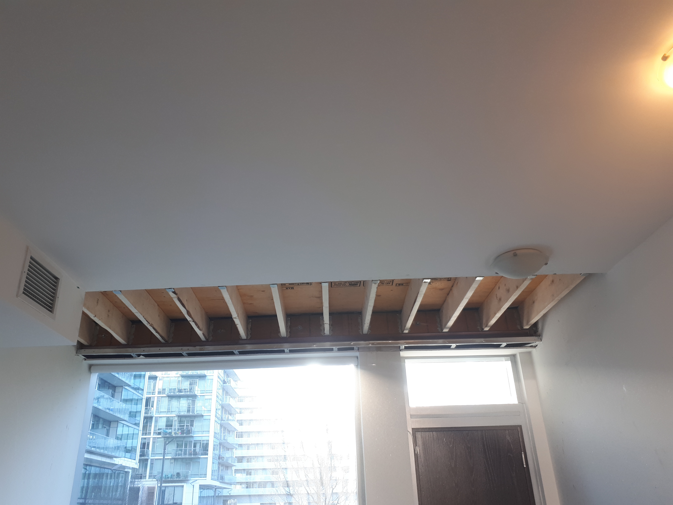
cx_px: 336
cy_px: 252
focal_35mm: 27
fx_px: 525
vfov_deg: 51.4
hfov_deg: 65.3
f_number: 1.9
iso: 50
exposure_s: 1/33
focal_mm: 3.6
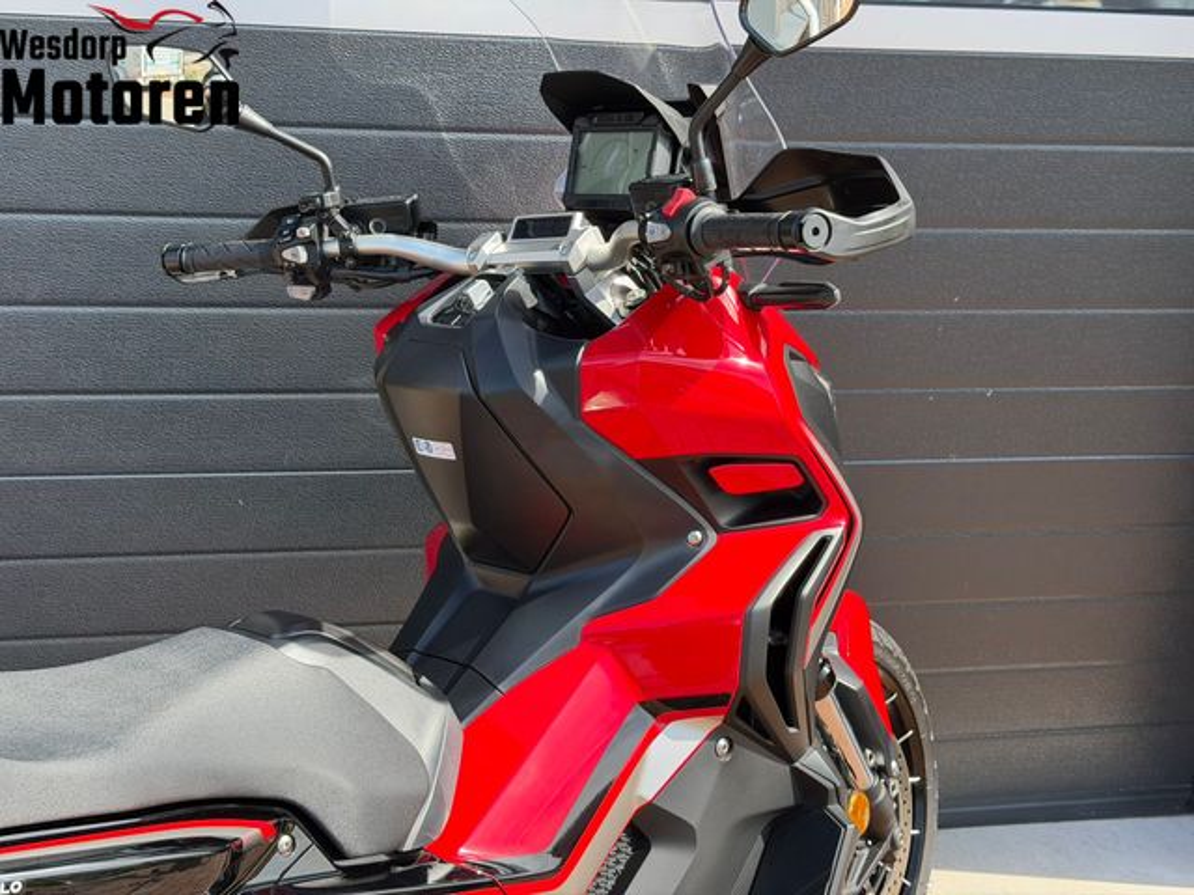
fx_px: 1656
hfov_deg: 39.7
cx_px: 597
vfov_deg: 30.3
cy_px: 448
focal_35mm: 48
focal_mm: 6.76
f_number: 1.78
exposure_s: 1/1027
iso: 100
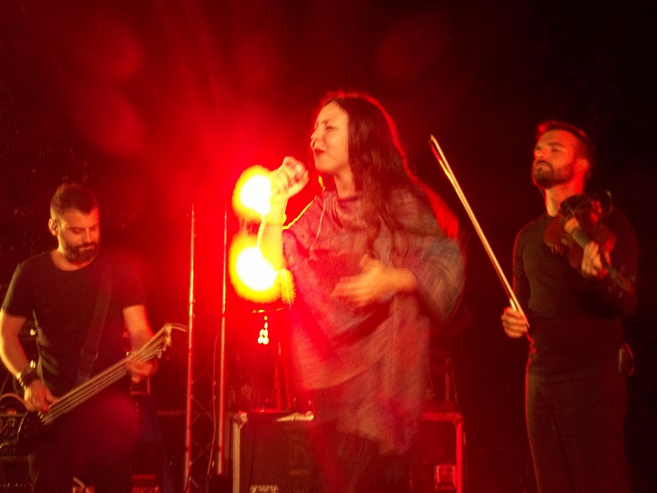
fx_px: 2562
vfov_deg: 11.0
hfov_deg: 14.6
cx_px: 328
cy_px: 246
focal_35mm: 135
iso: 202
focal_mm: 24.5
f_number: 5.9
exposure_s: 1/8
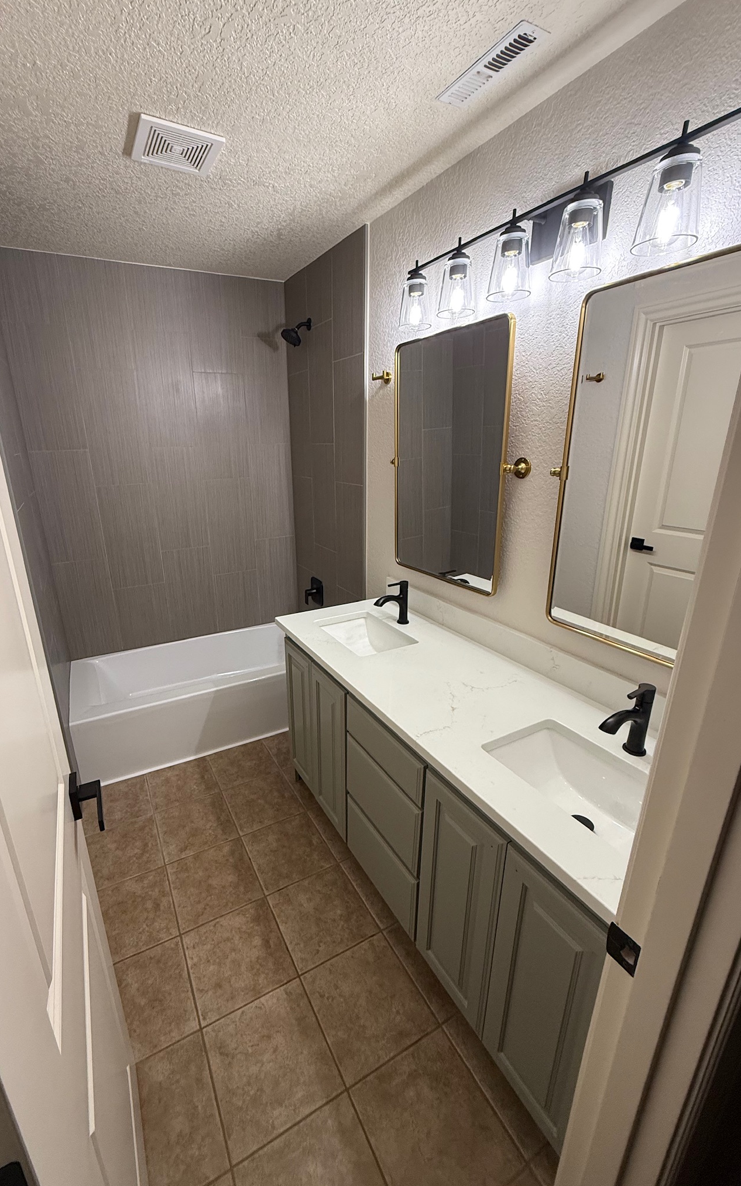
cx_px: 325
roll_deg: +1.5
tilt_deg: -17.5
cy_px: 594
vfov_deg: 101.5
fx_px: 485
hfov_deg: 74.5
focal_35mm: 15
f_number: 2.2
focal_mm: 2.22
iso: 250
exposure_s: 1/120
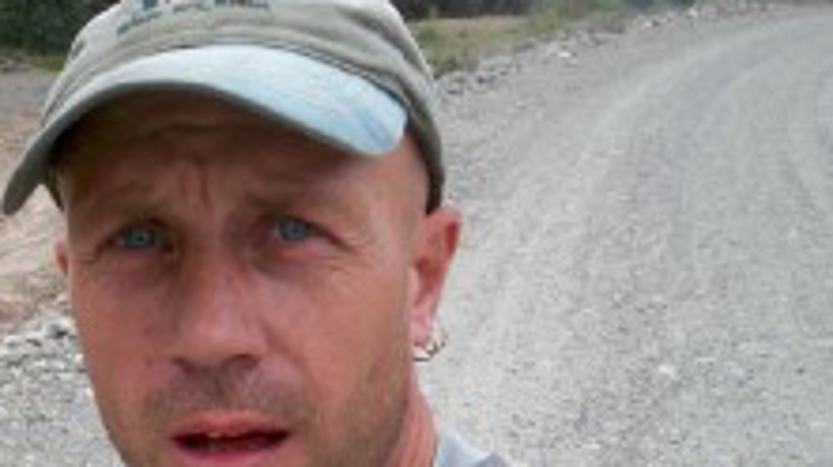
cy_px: 354
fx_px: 1523
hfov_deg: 30.1
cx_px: 215
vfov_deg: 17.3
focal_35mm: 69
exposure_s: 1/640
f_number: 3.1
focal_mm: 6.3
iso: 64
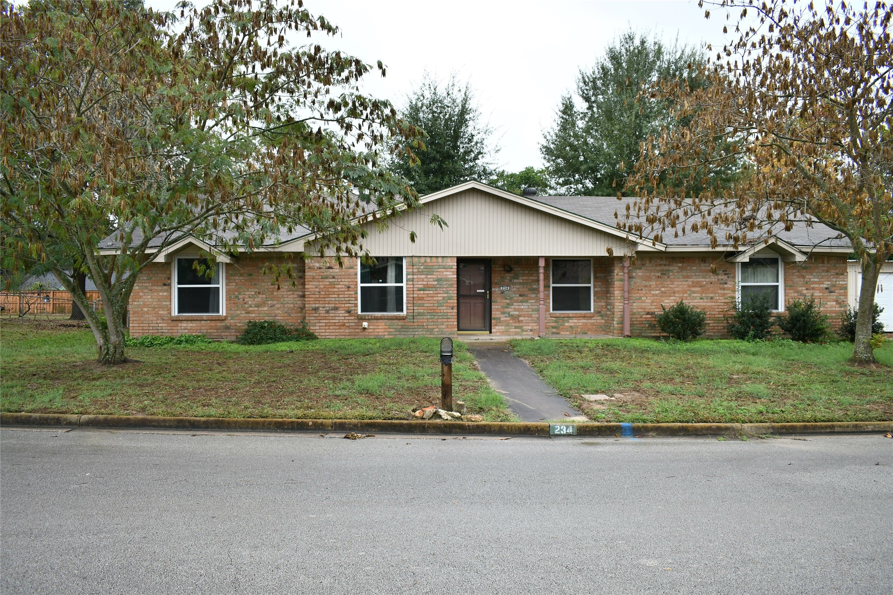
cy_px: 298
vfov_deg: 47.9
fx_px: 670
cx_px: 446
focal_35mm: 27
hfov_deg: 67.4
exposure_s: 1/250
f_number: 5.6
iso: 280
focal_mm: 18
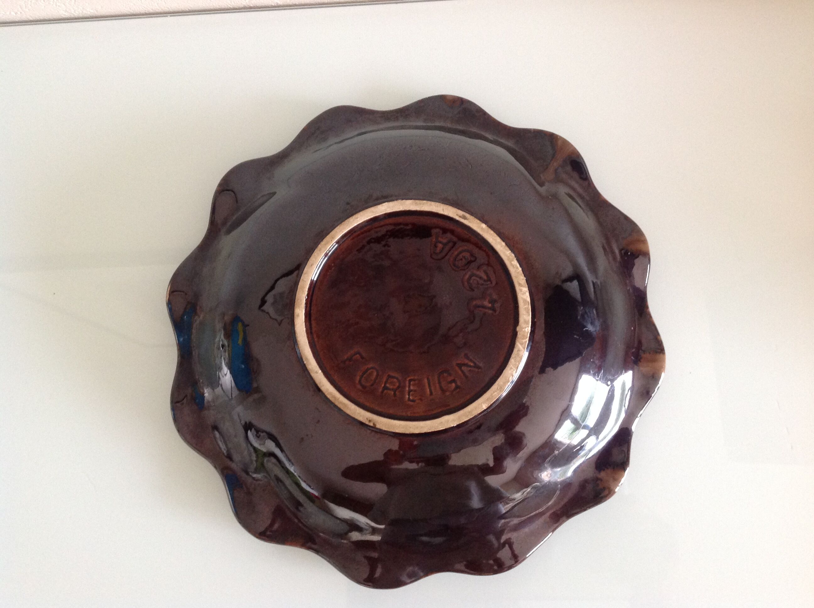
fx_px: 822
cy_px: 304
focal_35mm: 35
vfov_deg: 40.6
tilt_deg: -80.8
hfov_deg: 52.7
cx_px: 407
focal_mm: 4.28
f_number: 2.4
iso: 200
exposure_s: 1/15
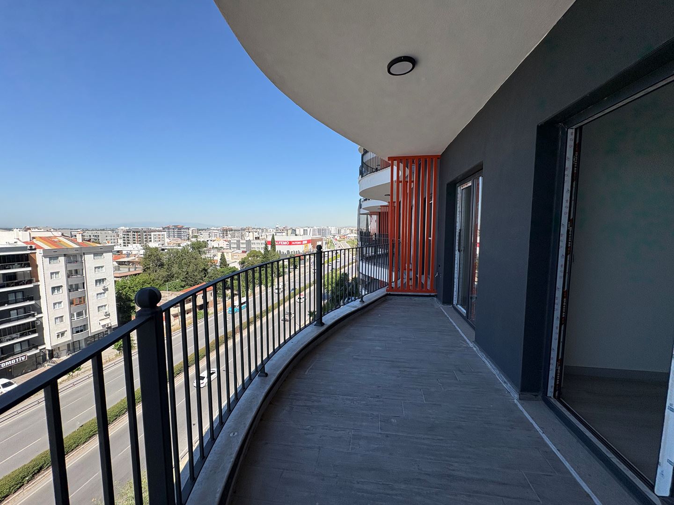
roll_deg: +0.3
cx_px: 337
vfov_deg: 85.7
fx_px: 273
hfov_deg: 102.1
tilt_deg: -4.4
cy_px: 252
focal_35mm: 14
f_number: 2.2
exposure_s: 1/1477
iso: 50
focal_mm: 2.22
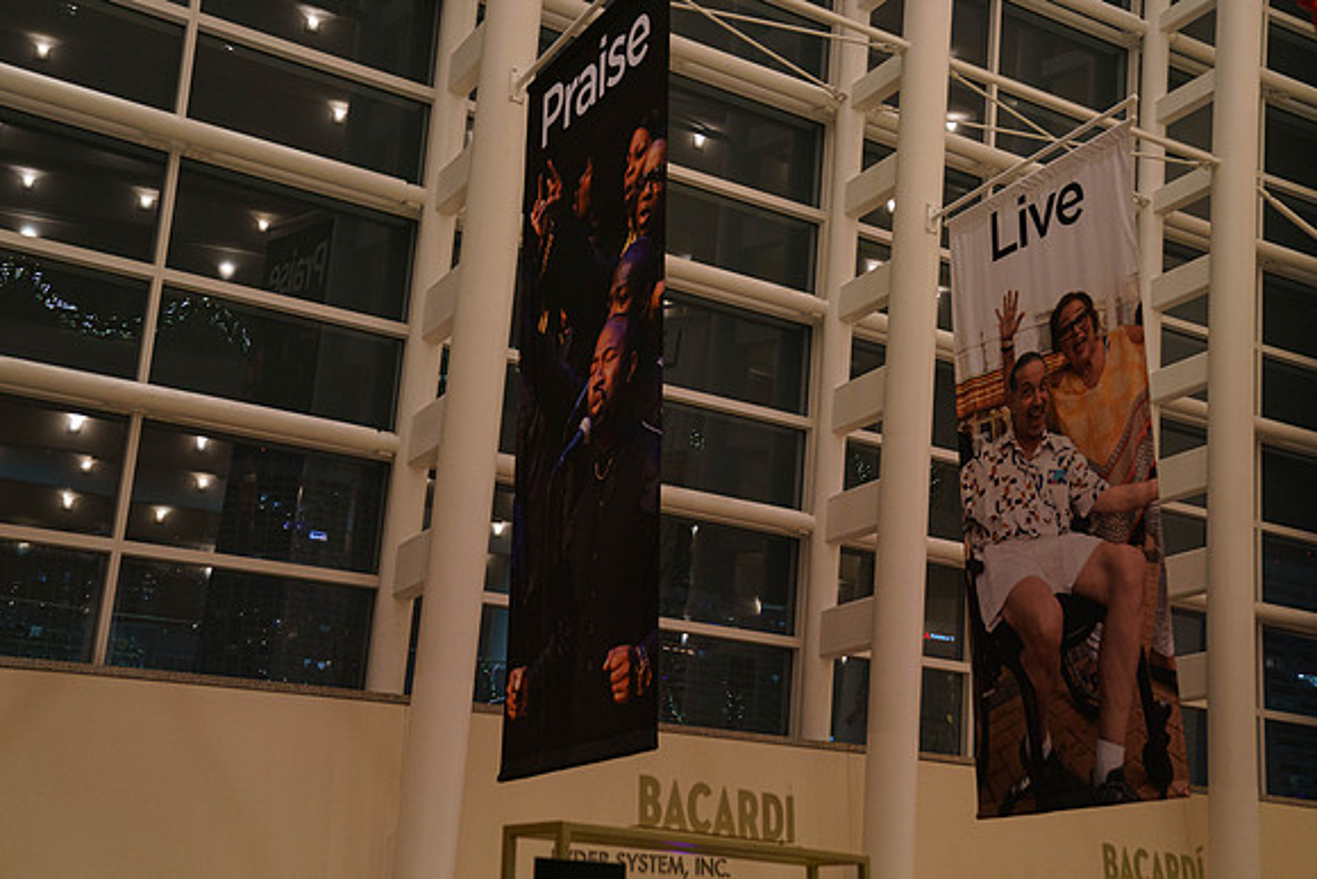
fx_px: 1647
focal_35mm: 45
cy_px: 440
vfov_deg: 29.9
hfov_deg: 43.6
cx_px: 658
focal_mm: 45
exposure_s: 1/200
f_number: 3.2
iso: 3200
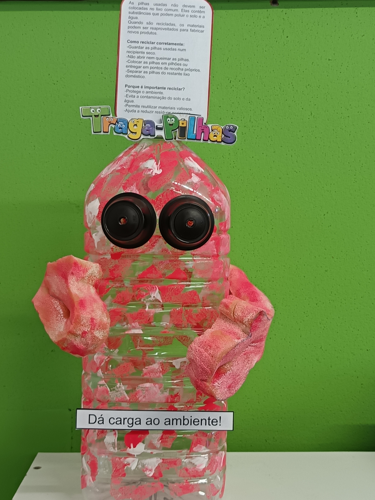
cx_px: 188
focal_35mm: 48
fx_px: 693
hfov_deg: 30.3
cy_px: 250
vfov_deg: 39.7
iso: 864
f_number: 1.75
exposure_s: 1/25
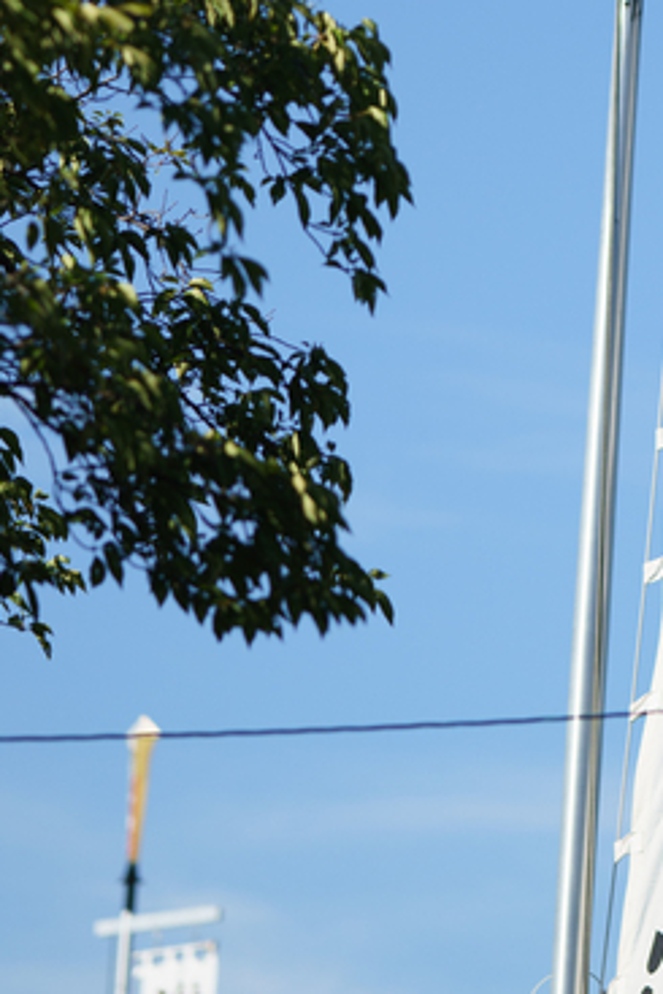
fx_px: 7644
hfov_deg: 5.0
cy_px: 46
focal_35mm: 277
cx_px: 706
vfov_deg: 7.4
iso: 100
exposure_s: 1/8000
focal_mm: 85
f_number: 1.4
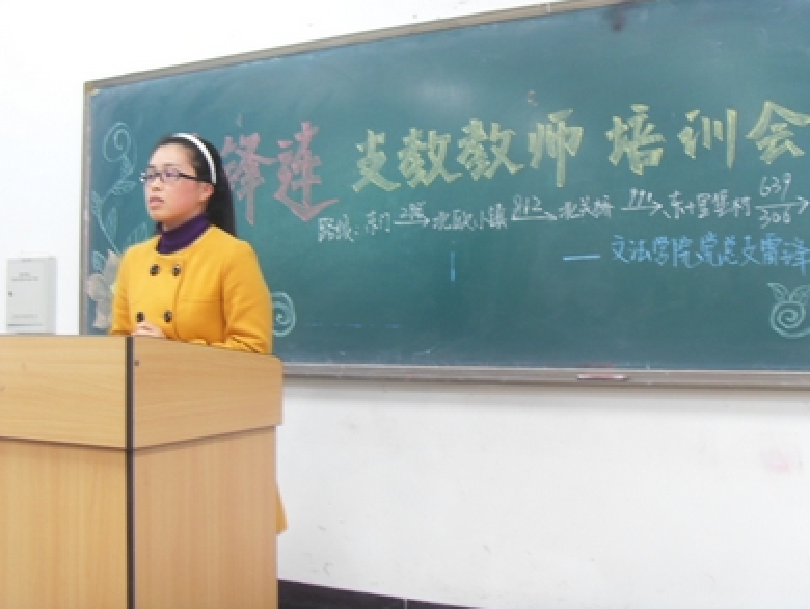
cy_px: 290
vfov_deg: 34.4
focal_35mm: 42
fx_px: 983
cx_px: 399
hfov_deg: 44.8
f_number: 3.5
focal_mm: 6.6
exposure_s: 1/6
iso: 200
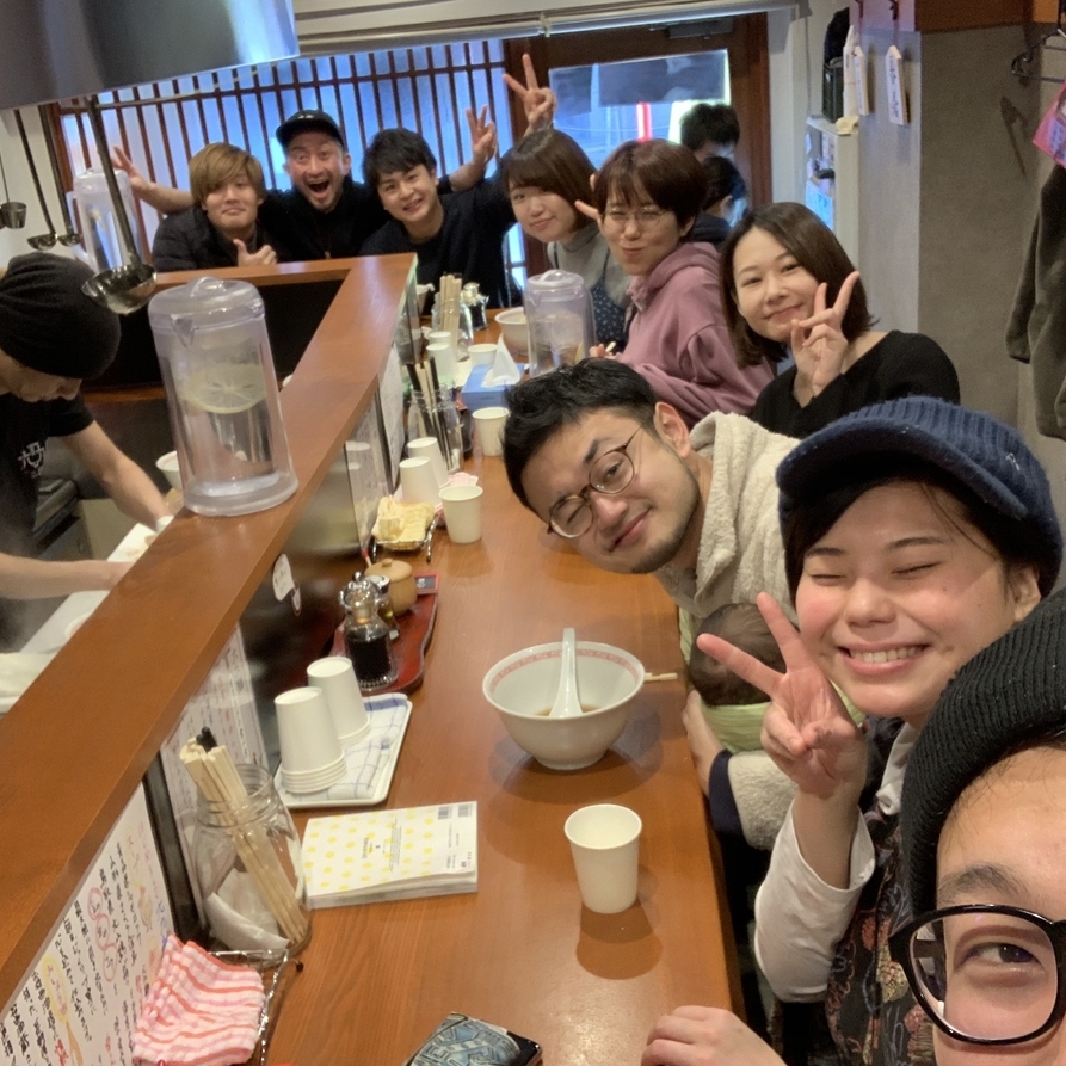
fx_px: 1324
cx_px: 546
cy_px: 532
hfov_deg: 43.9
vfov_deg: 43.9
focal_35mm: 38
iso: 200
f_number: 2.2
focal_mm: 2.87
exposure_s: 1/60
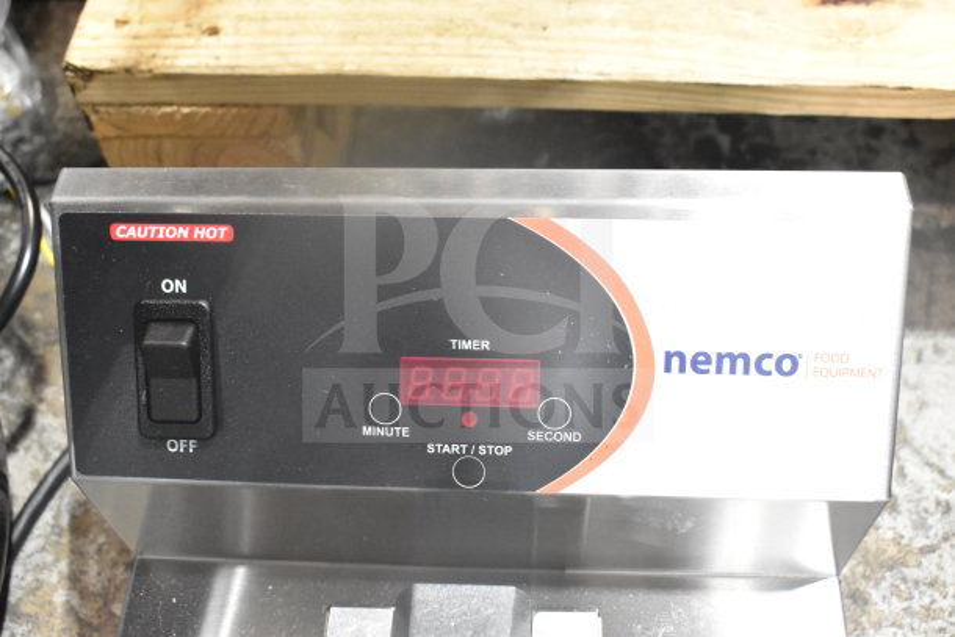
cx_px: 478
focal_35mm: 39
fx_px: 1035
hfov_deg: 49.5
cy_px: 318
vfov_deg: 34.2
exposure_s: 1/200
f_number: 7.1
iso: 6400
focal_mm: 26
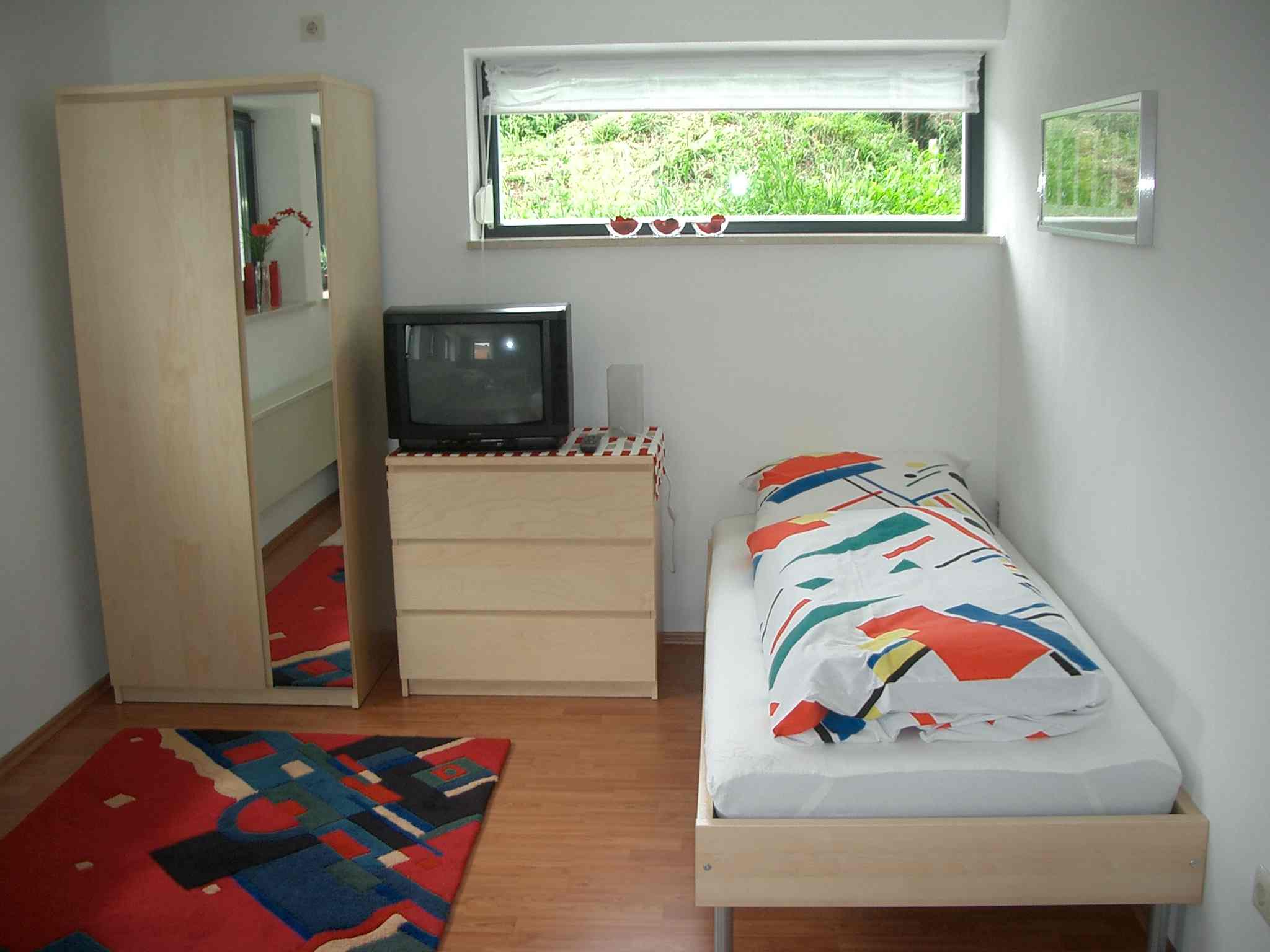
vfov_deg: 40.7
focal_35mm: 35
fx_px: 1284
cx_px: 635
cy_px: 476
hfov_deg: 52.6
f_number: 2.6
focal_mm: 5.8
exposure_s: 1/80
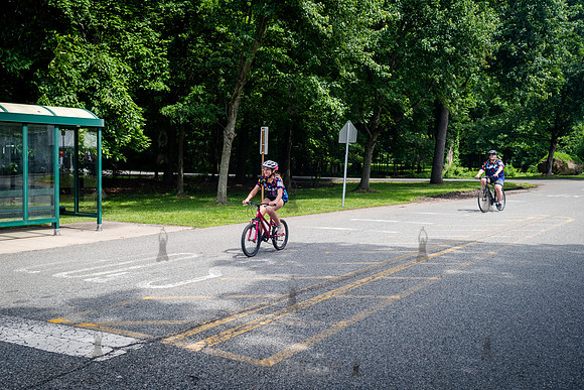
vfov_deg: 33.4
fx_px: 649
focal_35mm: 40
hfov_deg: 48.4
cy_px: 193
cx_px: 268
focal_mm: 35
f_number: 4
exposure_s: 1/800
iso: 200
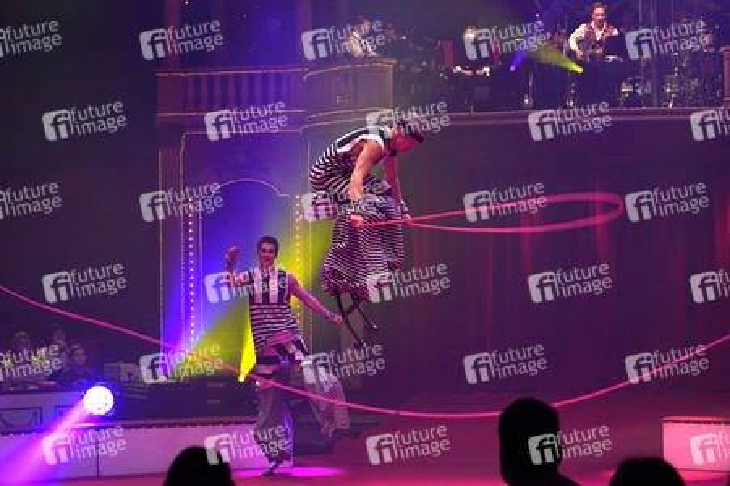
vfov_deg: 26.4
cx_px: 365
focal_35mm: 51
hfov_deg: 38.9
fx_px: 1033
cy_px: 243
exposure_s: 1/500
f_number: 3.5
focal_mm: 51
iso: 1000
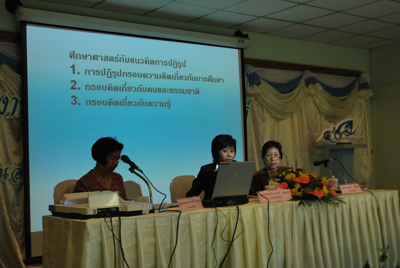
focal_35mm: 48
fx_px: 534
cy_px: 134
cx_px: 200
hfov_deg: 41.1
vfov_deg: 28.2
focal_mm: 32
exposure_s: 1/10
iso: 200
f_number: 5.6
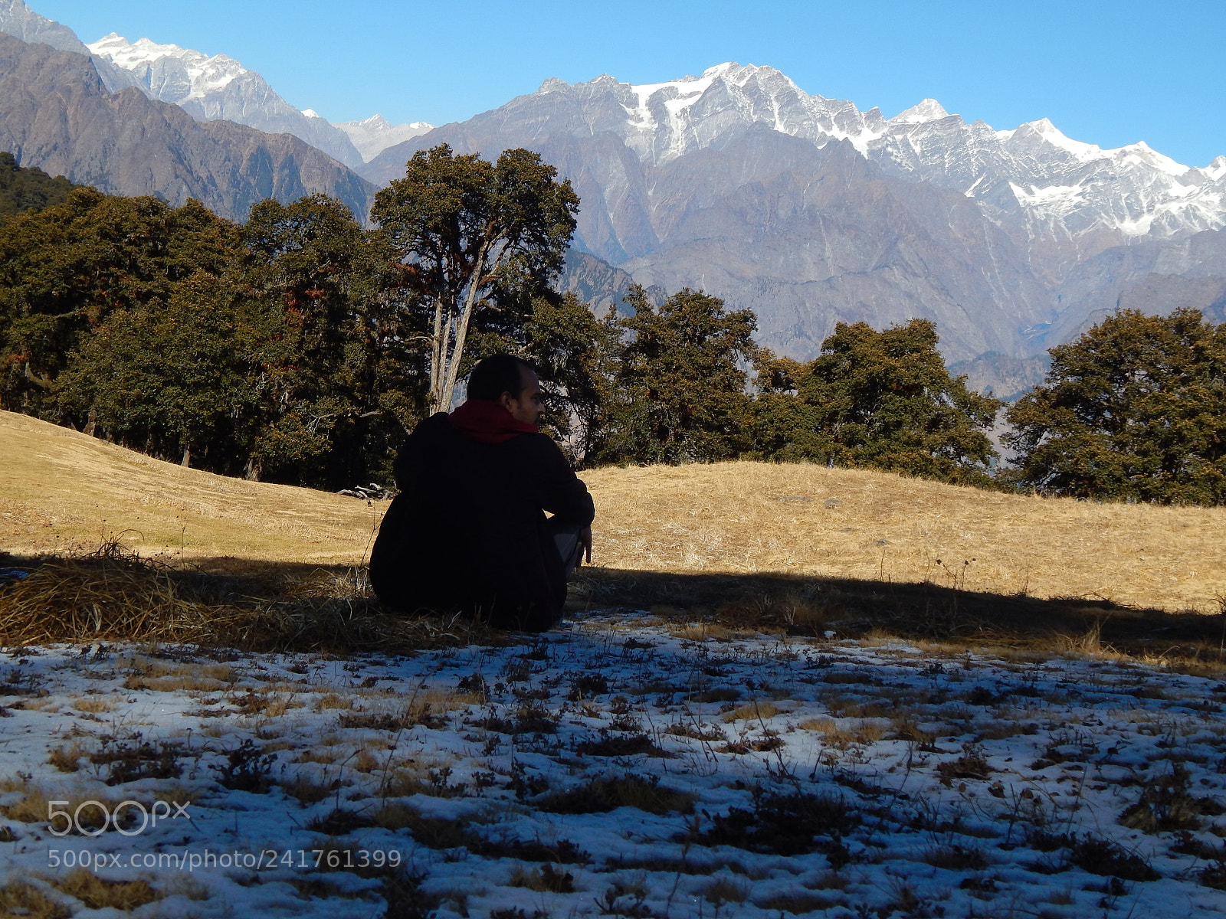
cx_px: 613
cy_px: 460
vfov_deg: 26.6
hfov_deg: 34.9
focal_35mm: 55
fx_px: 1948
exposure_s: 1/1250
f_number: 3.8
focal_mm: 9.7
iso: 125
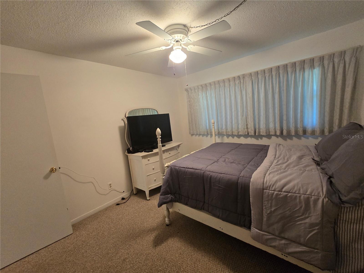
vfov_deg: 89.9
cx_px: 182
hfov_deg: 106.2
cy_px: 136
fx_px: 137
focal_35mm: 13
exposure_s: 1/60
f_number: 2.2
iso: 500
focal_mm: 2.2
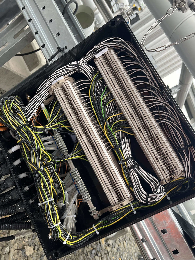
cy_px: 138
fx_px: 225
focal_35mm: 30
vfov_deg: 59.9
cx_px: 91
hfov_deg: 46.8
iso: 100
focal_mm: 5.1
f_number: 1.6
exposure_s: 1/121
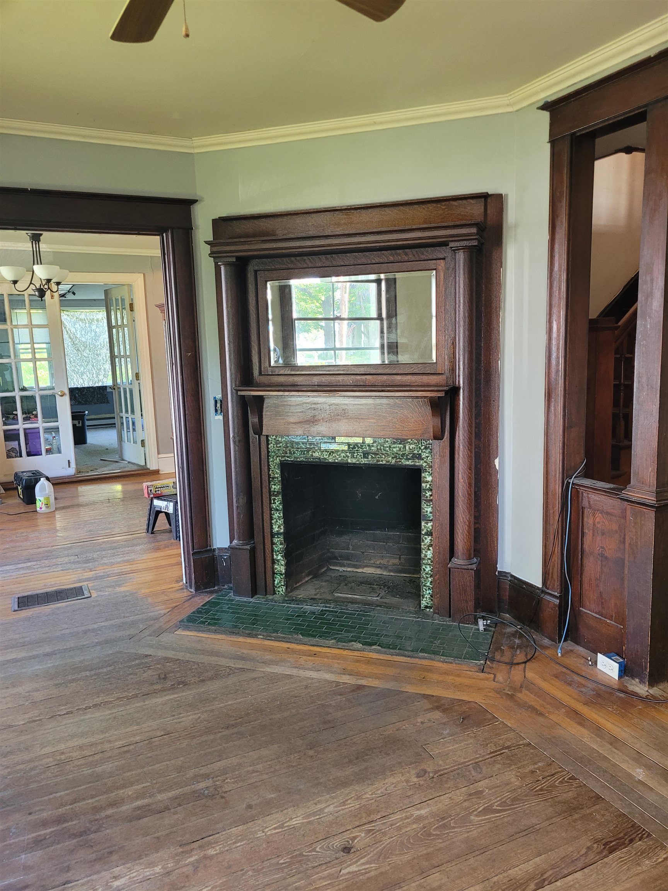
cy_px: 446
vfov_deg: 67.3
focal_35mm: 26
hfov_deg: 53.1
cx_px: 334
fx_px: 669
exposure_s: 1/60
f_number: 1.8
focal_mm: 5.4
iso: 250
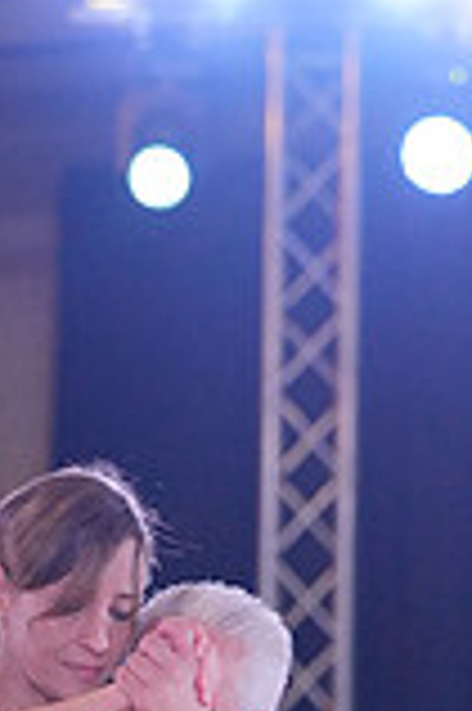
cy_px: 1251
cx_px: 205
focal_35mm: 404
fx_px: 7962
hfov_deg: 3.4
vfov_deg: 5.0
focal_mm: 110
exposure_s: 1/500
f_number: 3.5
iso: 4000
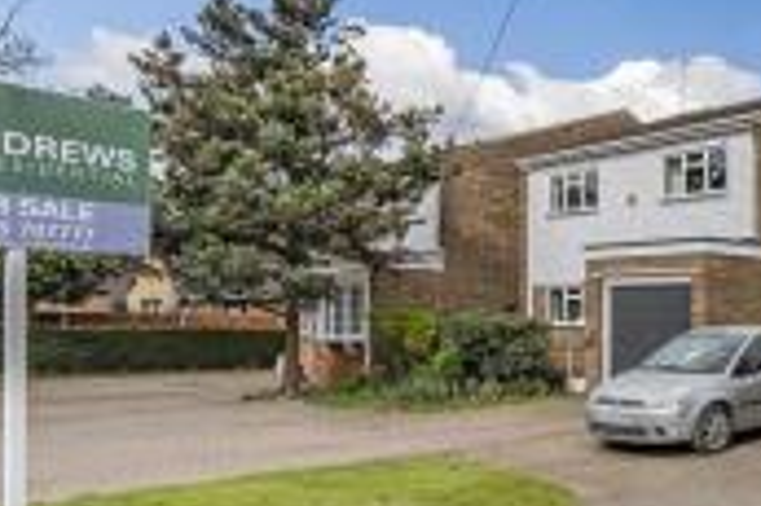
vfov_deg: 37.9
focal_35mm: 33
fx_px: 697
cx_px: 823
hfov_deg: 44.7
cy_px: 429
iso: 320
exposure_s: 1/500
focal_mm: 12
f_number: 9
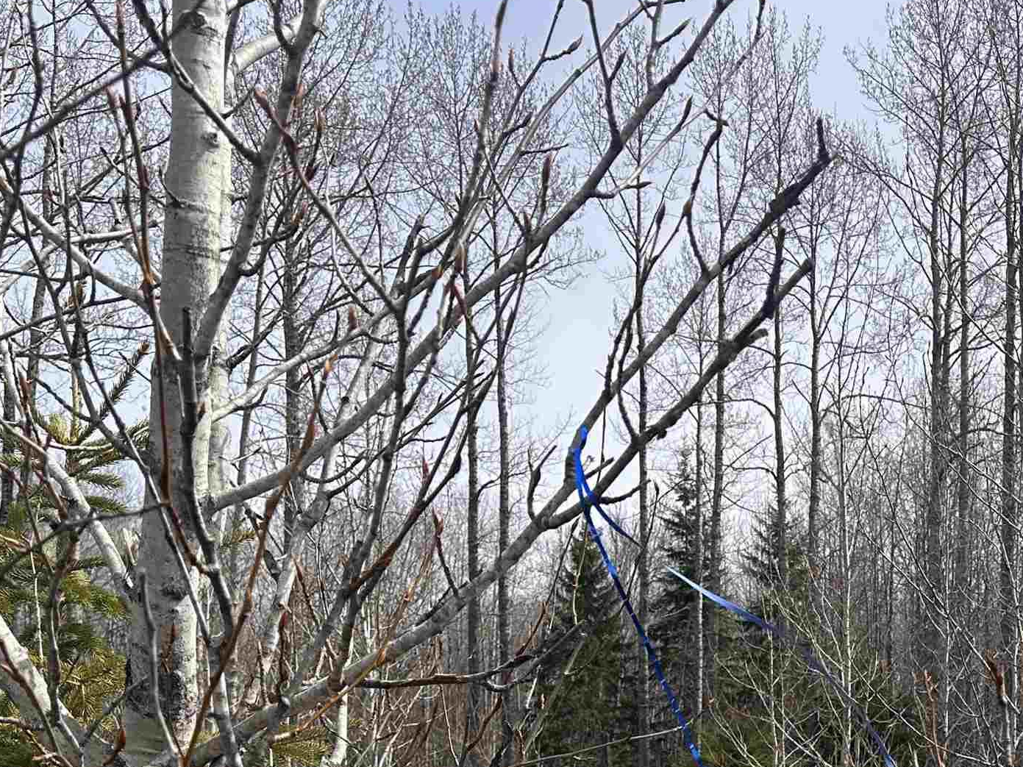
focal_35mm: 53
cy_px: 802
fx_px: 1566
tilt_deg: +1.5
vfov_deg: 25.8
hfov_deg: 35.7
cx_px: 714
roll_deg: +0.8
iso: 80
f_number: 1.78
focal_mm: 6.86
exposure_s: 1/3472
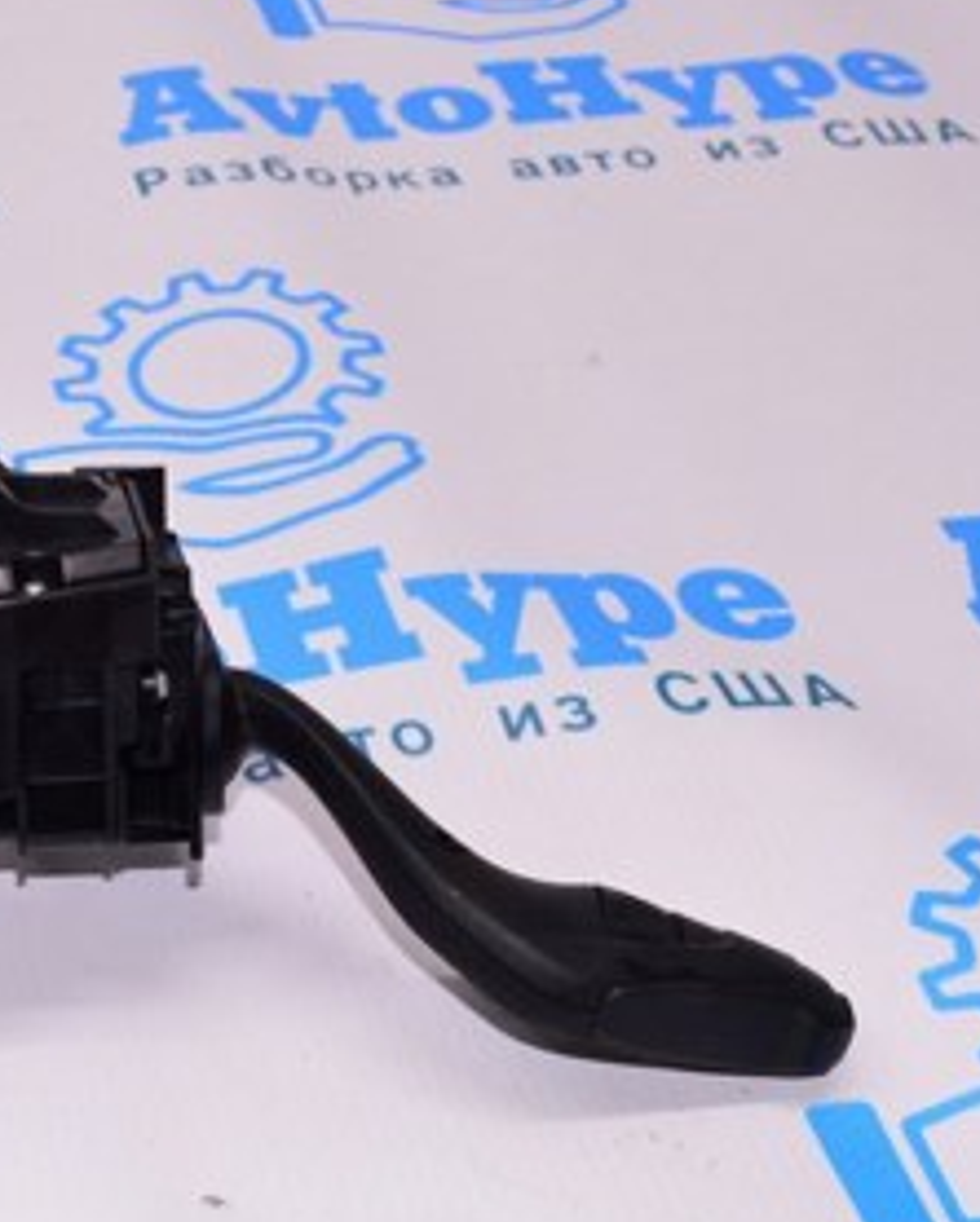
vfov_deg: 24.2
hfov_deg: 18.7
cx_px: -163
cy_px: 876
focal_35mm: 78
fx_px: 2825
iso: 1600
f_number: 8
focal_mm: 24
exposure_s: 1/125
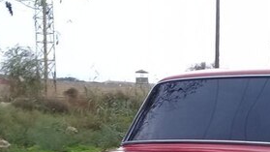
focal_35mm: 80
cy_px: 187
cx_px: 204
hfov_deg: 26.2
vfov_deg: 14.6
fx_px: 573
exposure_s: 1/33
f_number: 2.2
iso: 50
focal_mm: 3.3
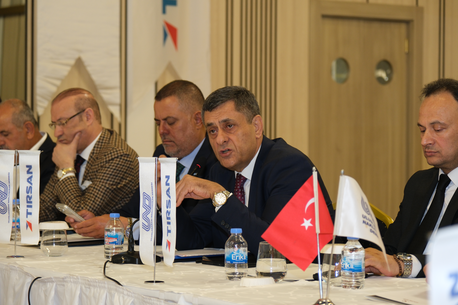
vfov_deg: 13.0
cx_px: 229
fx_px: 1336
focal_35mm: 105
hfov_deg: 19.5
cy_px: 152
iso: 800
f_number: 4
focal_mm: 69.8
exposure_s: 1/60
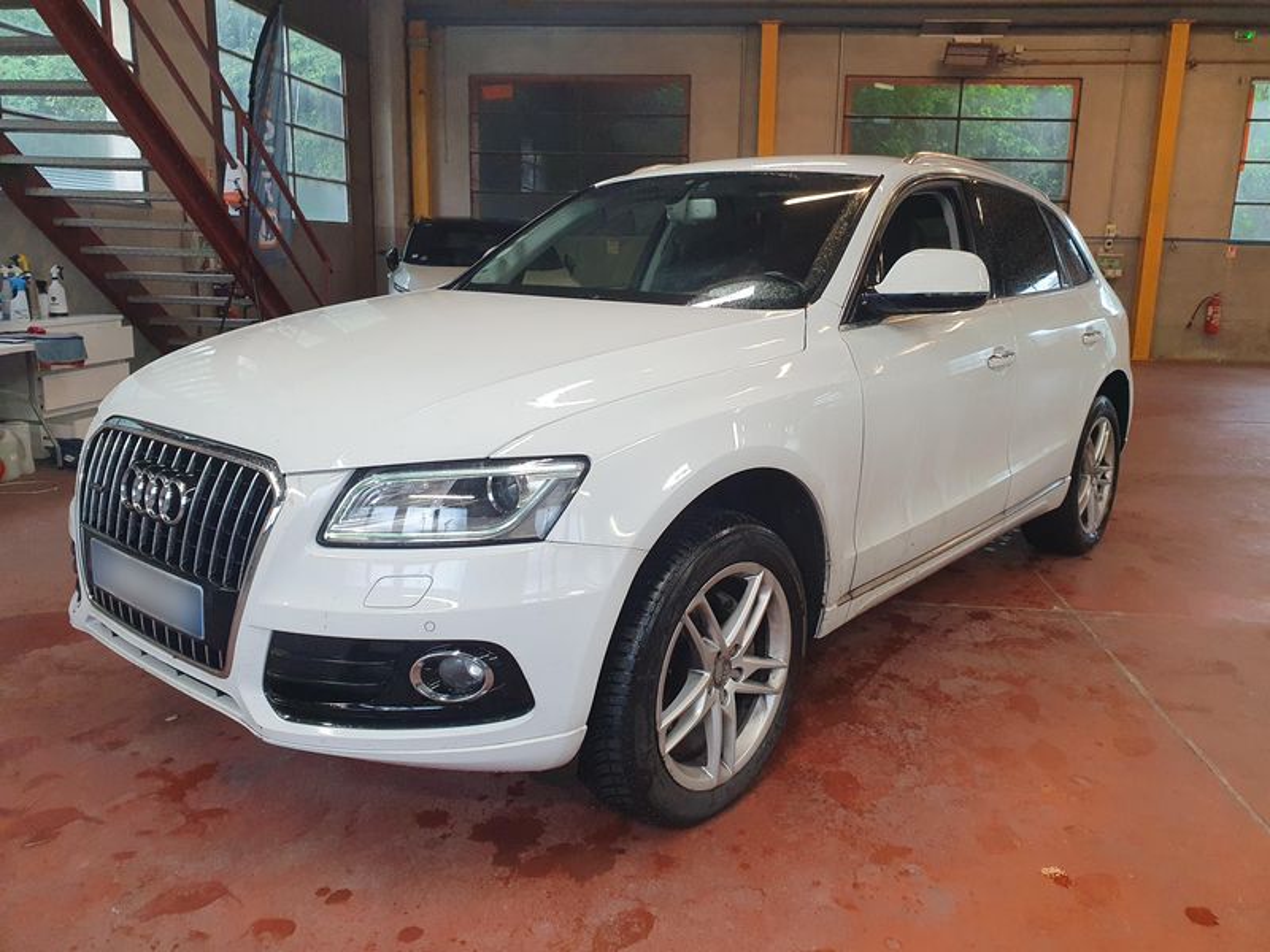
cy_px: 476
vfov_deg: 53.1
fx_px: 954
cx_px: 635
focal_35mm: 26
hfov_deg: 67.3
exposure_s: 1/100
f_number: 2.4
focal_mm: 4.32
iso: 160
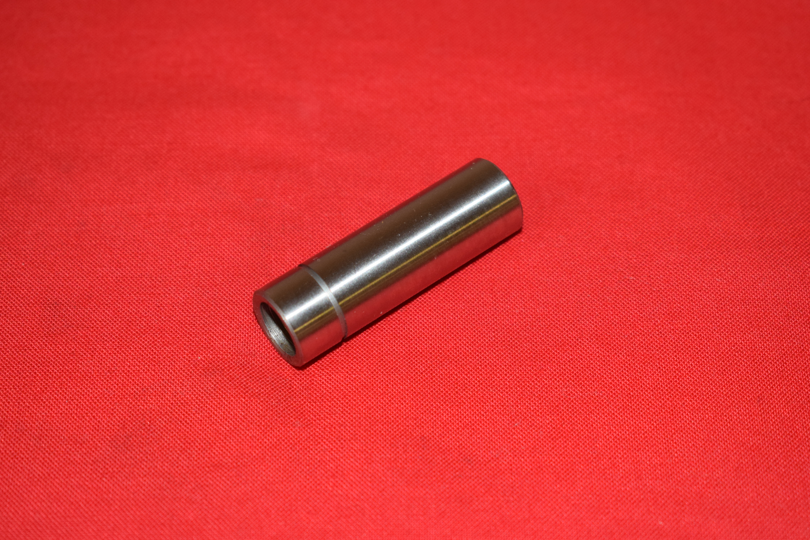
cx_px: 405
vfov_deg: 16.6
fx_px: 1857
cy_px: 270
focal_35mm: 82
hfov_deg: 24.6
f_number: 5.6
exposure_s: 1/200
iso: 1250
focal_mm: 55
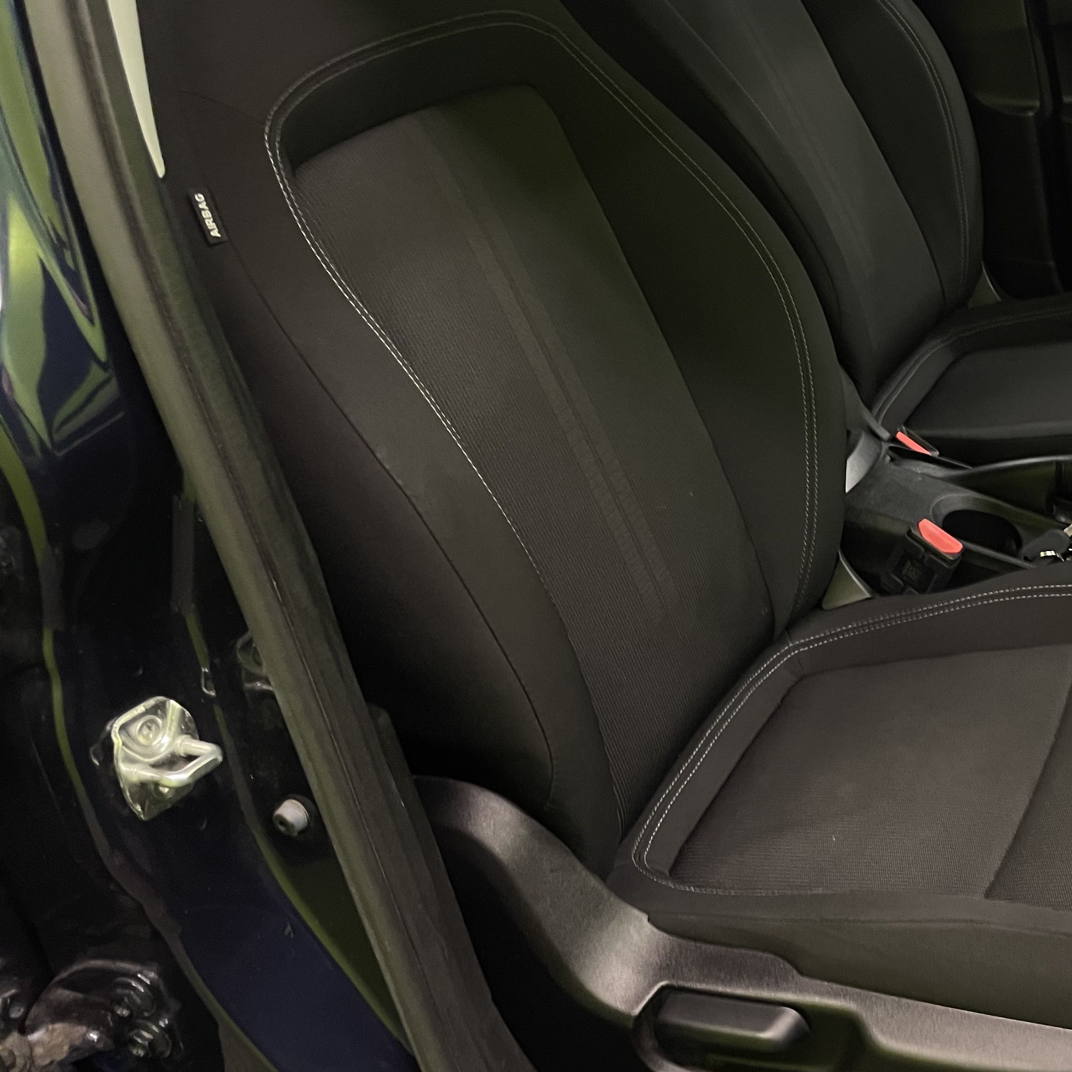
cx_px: 919
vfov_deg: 40.0
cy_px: 563
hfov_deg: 37.9
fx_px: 1472
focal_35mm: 42
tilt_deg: -32.9
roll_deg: -1.7
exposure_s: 1/50
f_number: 1.6
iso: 250
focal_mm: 4.2
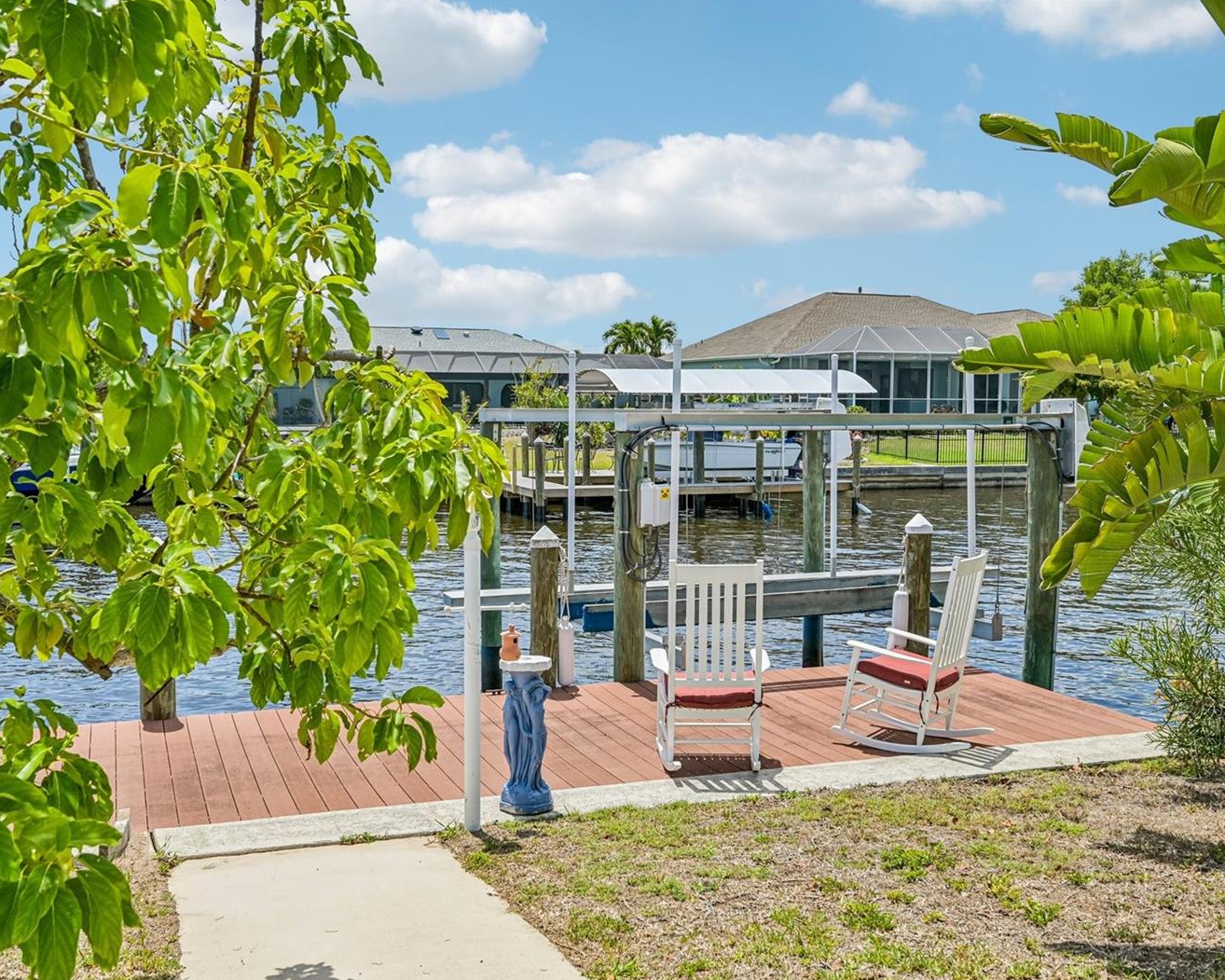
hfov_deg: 54.8
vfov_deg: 45.1
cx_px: 571
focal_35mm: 33
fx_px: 1181
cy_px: 491
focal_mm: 28.5
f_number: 8
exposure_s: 1/1250
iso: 400
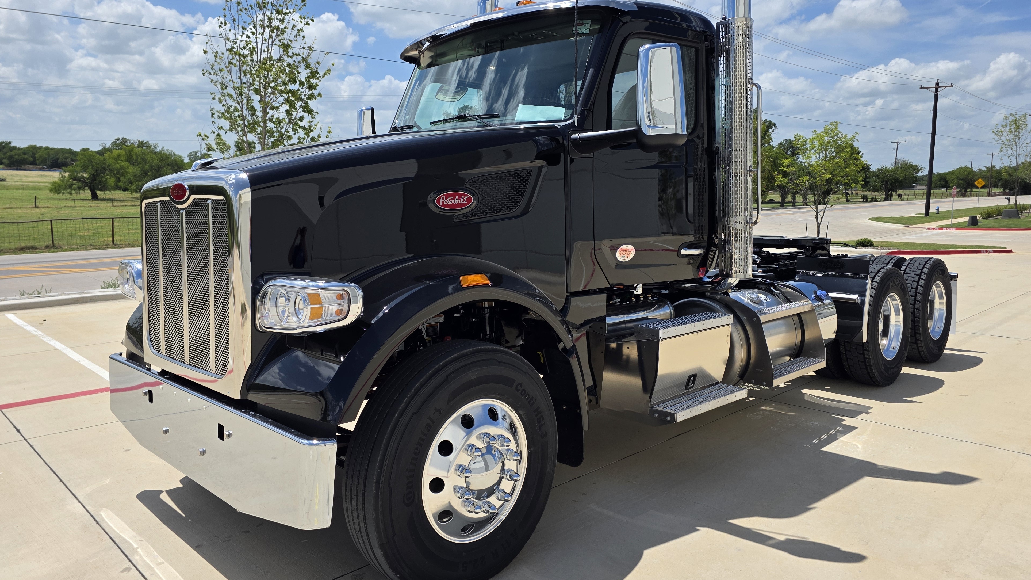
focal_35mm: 26
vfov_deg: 44.2
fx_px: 711
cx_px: 531
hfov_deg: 71.9
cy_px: 243
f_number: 1.7
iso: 64
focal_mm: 6.3
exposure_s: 1/7944
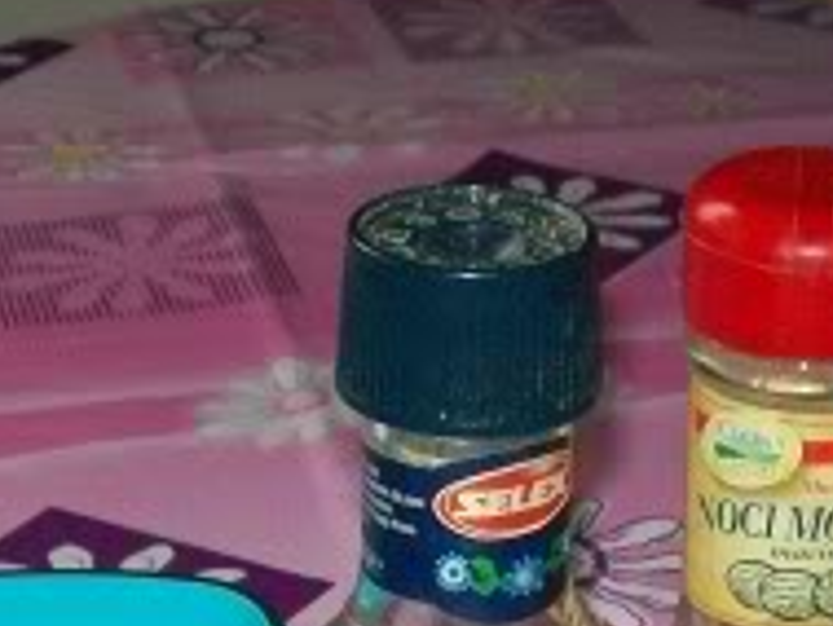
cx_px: 617
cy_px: 992
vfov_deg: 11.6
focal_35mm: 122
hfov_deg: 16.1
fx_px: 2938
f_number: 2.7
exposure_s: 1/60
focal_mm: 6
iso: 160
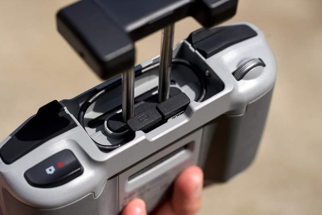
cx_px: 161
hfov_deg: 28.8
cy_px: 108
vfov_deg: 19.4
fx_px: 626
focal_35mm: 70
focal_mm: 70
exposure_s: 1/2000
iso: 400
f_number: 5.6
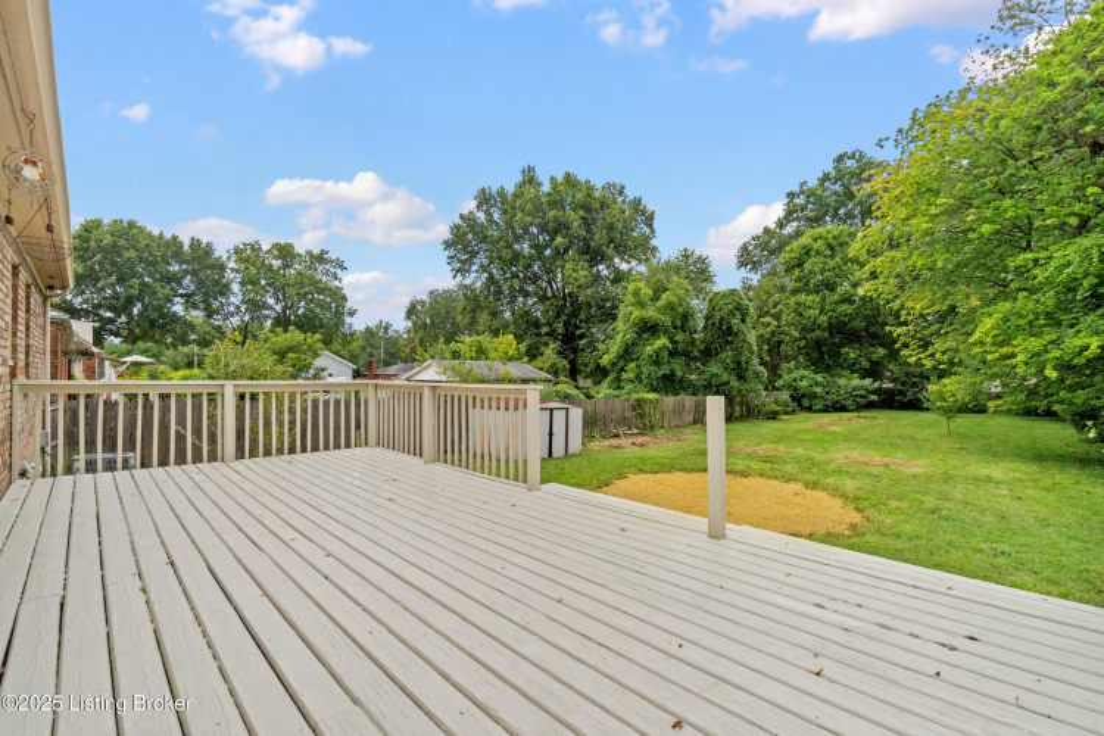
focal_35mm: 15
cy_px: 368
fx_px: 460
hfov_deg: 100.4
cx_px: 552
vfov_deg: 77.3
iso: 400
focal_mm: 10
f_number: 8
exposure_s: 1/320
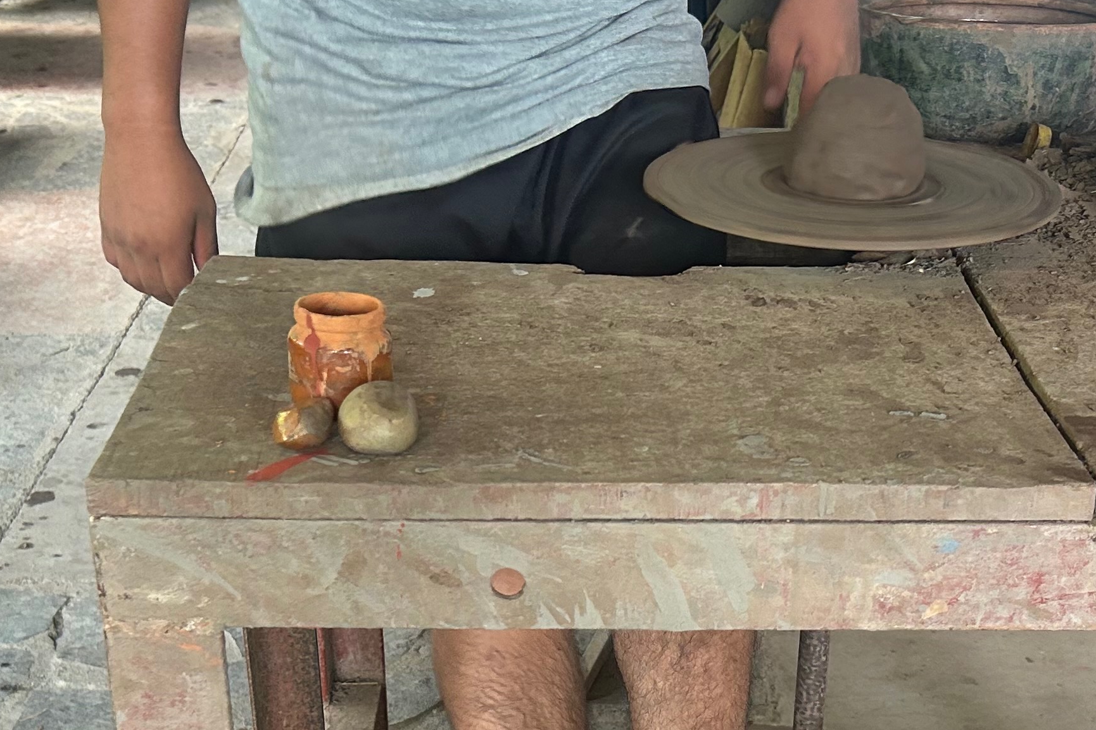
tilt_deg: -29.6
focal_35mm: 63
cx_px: 642
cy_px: 716
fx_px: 1918
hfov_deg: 31.8
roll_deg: -1.2
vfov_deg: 20.9
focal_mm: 5.7
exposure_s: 1/68
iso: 125
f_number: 1.5
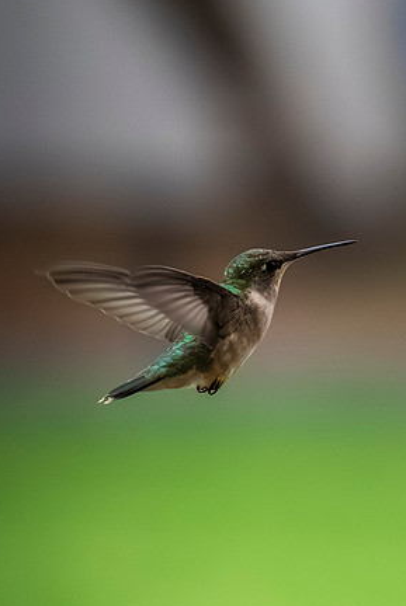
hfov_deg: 1.1
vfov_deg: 1.7
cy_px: 393
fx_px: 20655
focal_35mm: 1224
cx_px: 204
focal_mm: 330
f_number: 9
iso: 5600
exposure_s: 1/2500
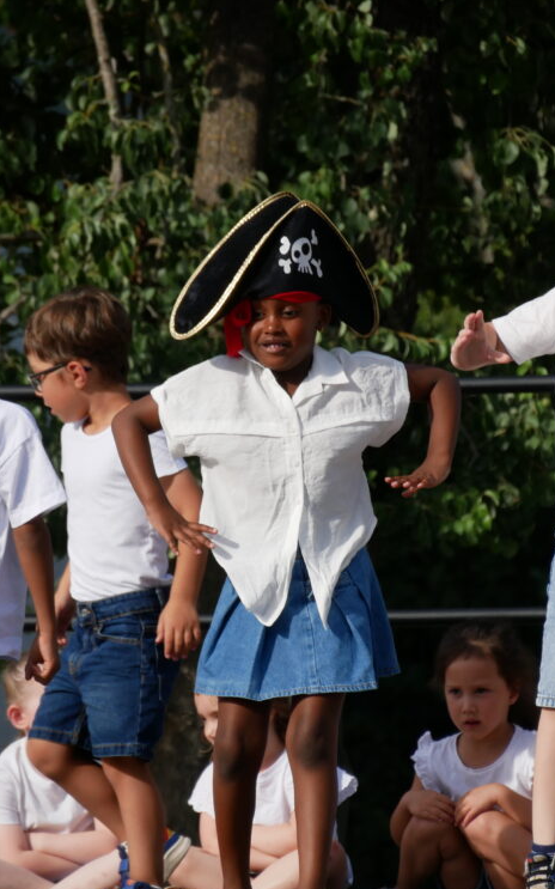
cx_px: 264
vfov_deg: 5.5
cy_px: 439
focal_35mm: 380
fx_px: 9202
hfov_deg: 3.5
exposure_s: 1/1300
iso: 320
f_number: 5.6
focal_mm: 130
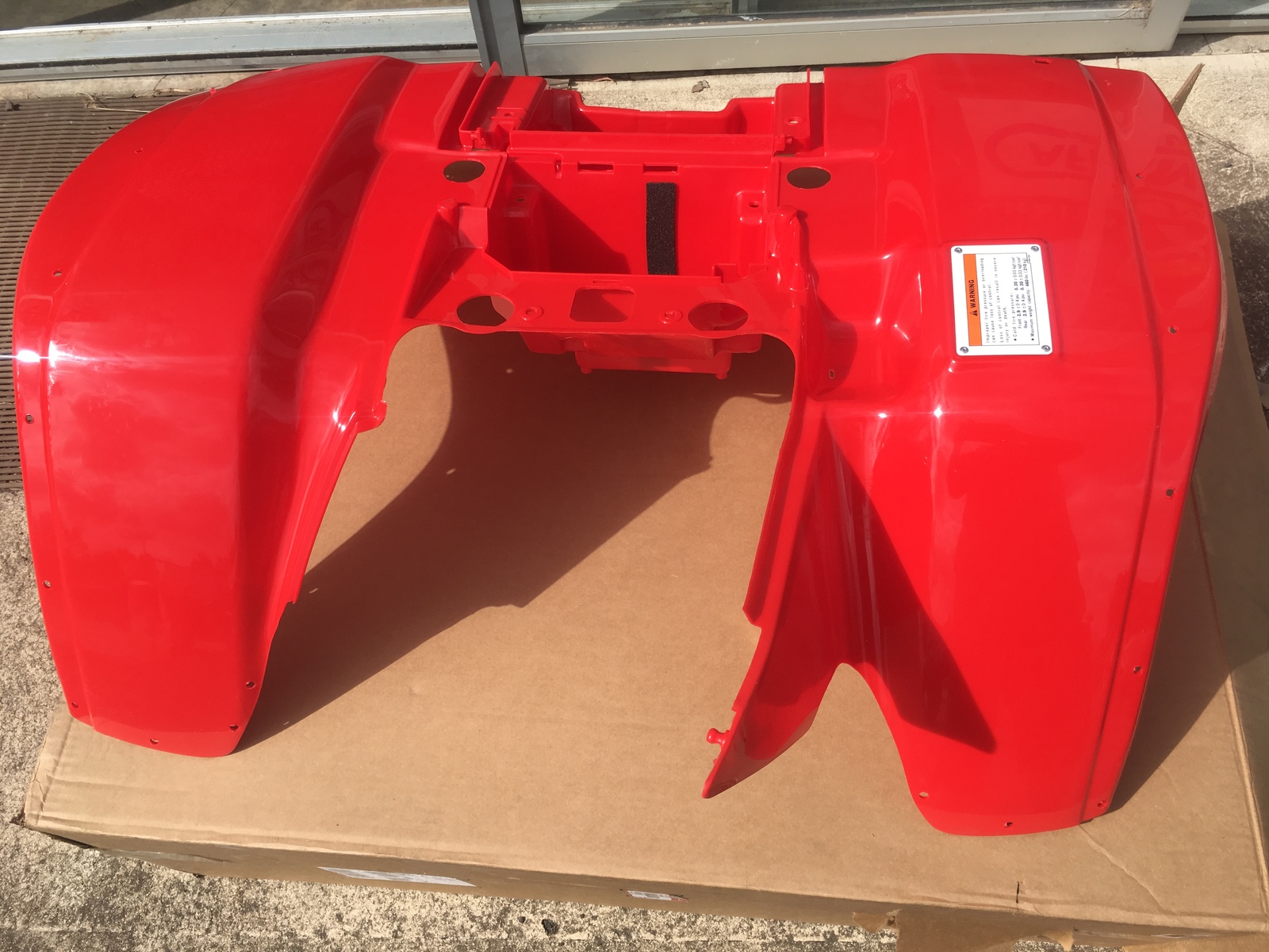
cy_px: 476
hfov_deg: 61.7
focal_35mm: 29
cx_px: 634
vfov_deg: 48.2
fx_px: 1063
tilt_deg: -58.2
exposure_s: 1/1261
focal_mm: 4.15
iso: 25
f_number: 2.2
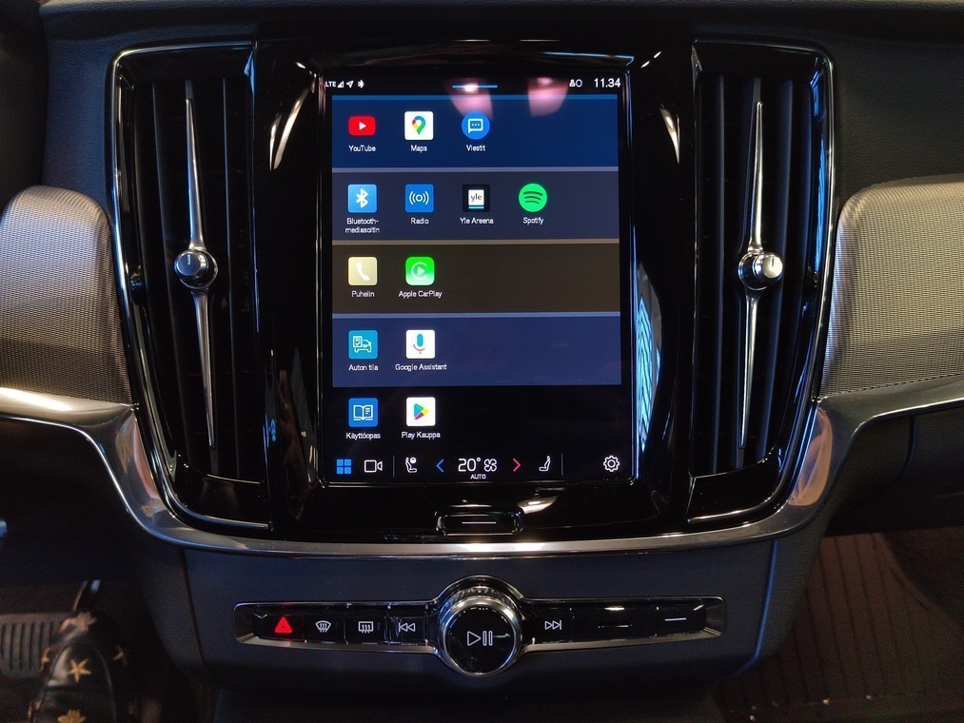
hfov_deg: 61.7
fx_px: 808
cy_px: 362
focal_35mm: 29
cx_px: 482
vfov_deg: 48.2
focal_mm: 5.52
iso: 2356
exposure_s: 1/60
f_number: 1.9
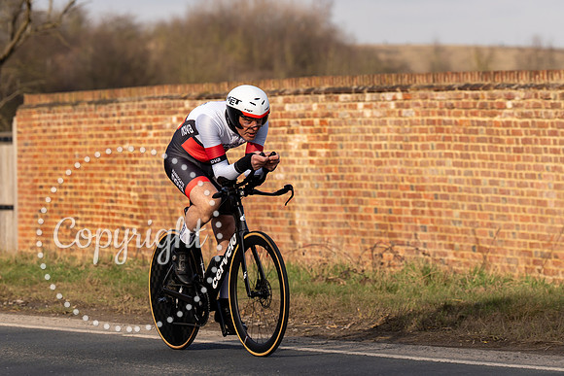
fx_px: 3374
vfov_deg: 6.4
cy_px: 148
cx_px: 241
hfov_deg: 9.6
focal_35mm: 215
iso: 100
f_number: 4
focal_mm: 136
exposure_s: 1/800
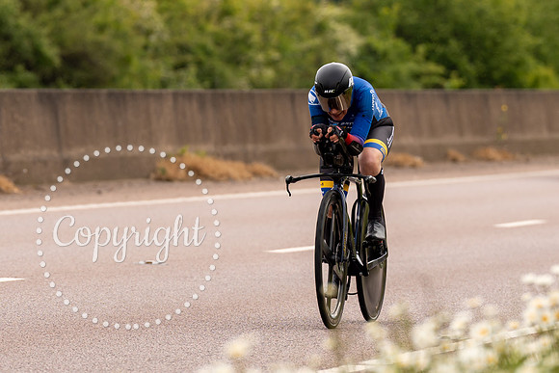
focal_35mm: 429
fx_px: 6670
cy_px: 105
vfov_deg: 3.2
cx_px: 319
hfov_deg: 4.8
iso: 125
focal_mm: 200
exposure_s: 1/800
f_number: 4
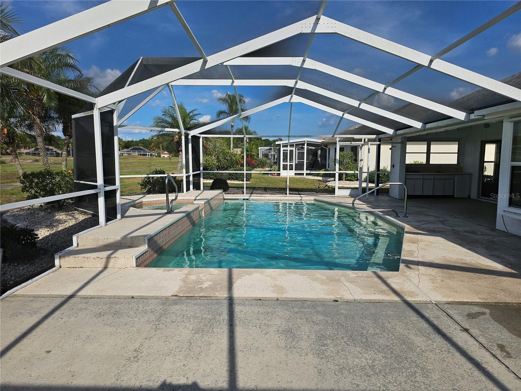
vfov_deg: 58.9
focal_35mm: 23
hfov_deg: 73.9
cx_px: 260
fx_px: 346
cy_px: 196
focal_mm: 6.3
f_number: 1.7
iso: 20
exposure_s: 1/1248
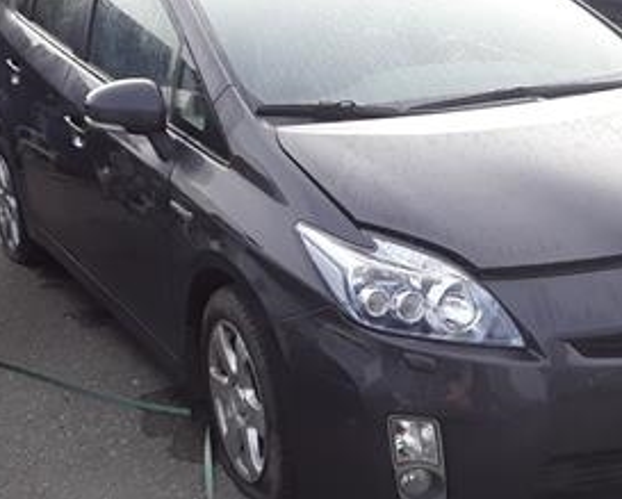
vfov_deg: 23.8
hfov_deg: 29.5
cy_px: 319
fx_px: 1179
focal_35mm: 64
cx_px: 374
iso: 40
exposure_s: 1/460
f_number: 1.9
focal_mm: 2.91
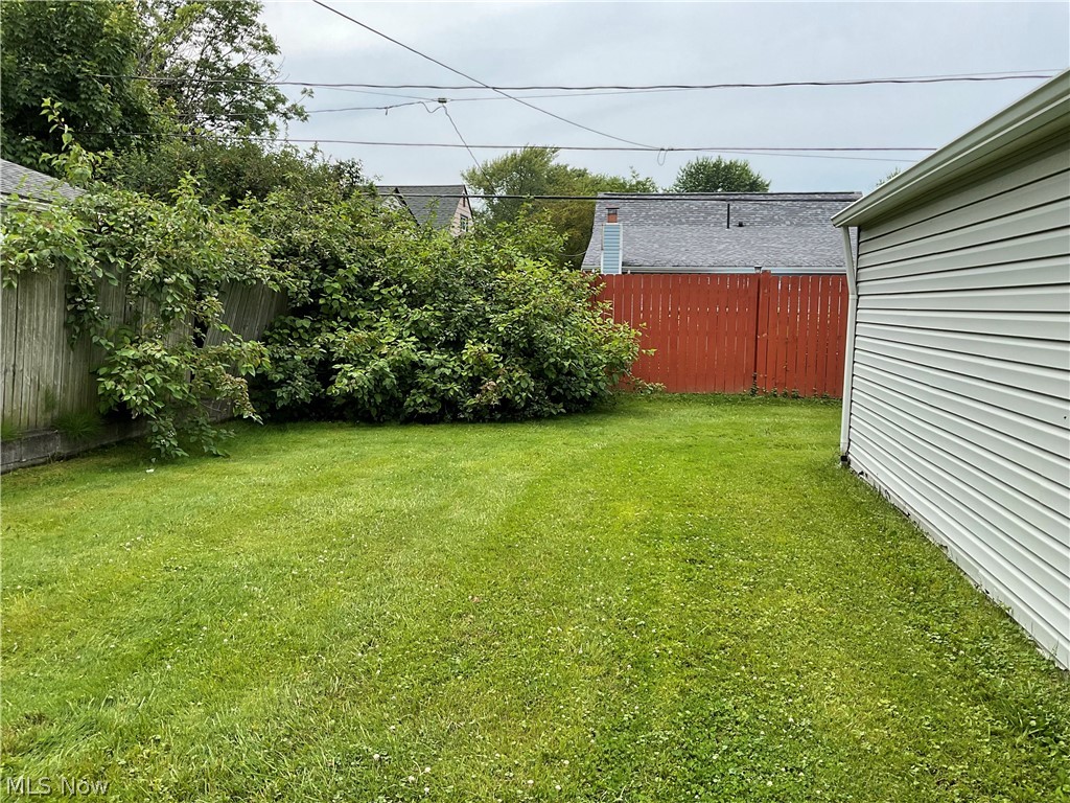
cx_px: 535
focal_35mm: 29
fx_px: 896
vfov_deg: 48.2
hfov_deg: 61.7
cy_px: 402
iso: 16
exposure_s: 1/1144
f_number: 1.8
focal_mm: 3
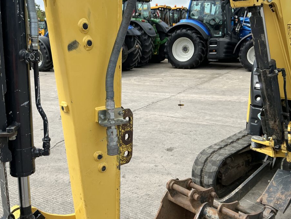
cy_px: 107
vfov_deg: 44.2
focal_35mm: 32
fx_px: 269
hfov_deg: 56.7
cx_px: 128
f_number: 1.8
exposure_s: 1/1121
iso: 25
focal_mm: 3
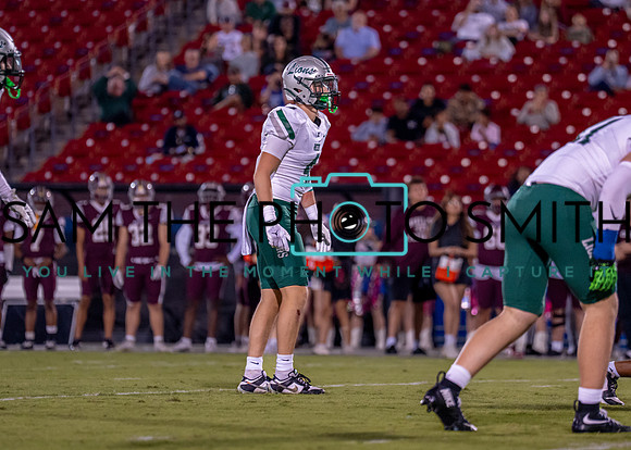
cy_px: 209
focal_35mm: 310
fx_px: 5546
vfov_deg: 4.7
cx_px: 338
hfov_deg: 6.5
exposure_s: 1/1250
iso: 1600
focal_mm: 185
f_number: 2.8
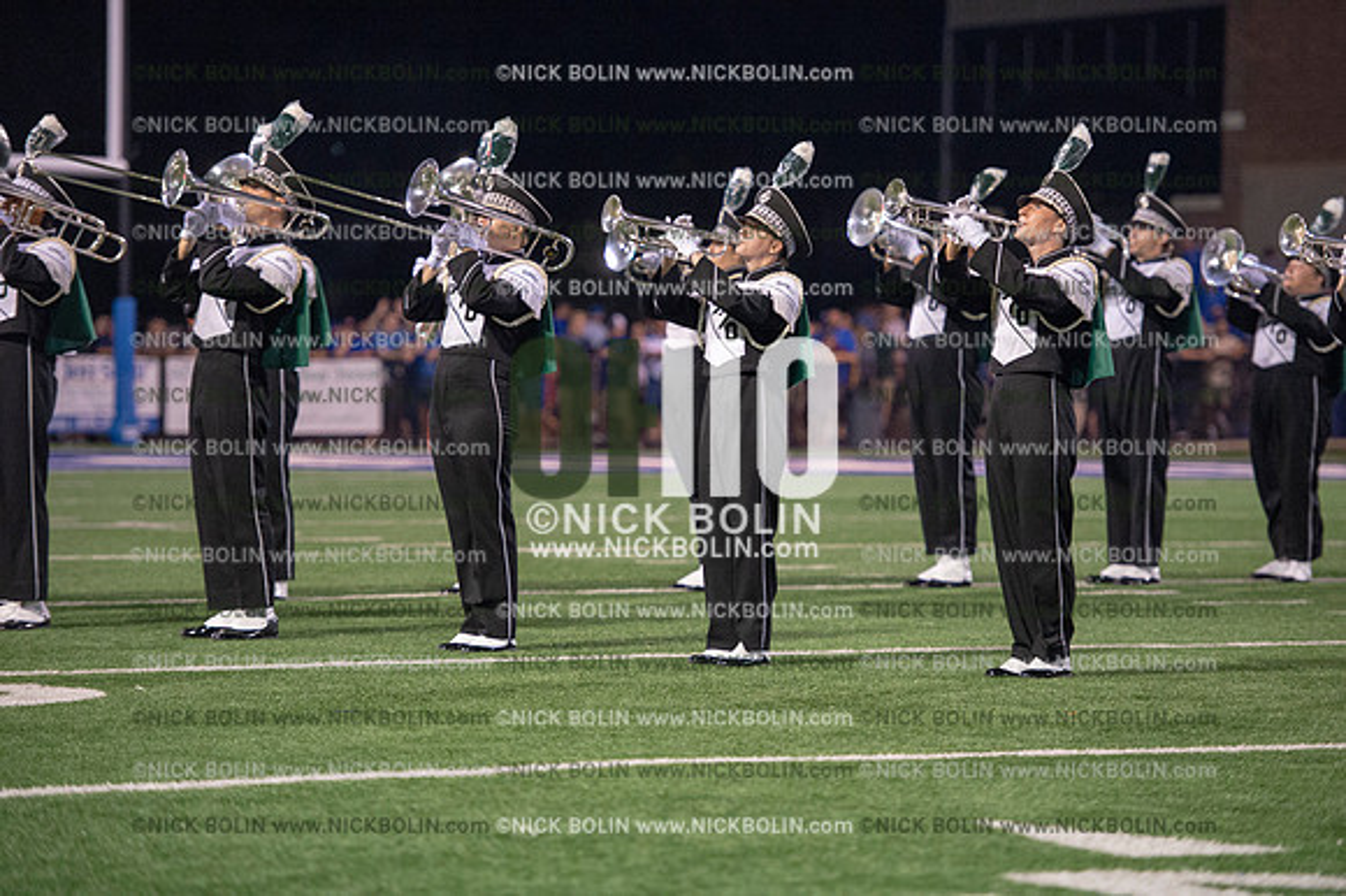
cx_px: 673
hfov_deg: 13.3
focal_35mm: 155
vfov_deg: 8.8
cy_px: 448
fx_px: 5792
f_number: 2.8
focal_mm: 155
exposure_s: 1/400
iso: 4000
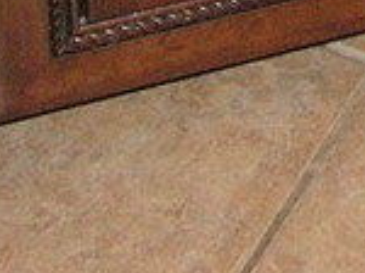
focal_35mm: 246
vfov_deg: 5.5
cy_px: -644
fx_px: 2590
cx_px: 869
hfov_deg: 7.5
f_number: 4.8
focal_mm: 6
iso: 160
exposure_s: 1/40
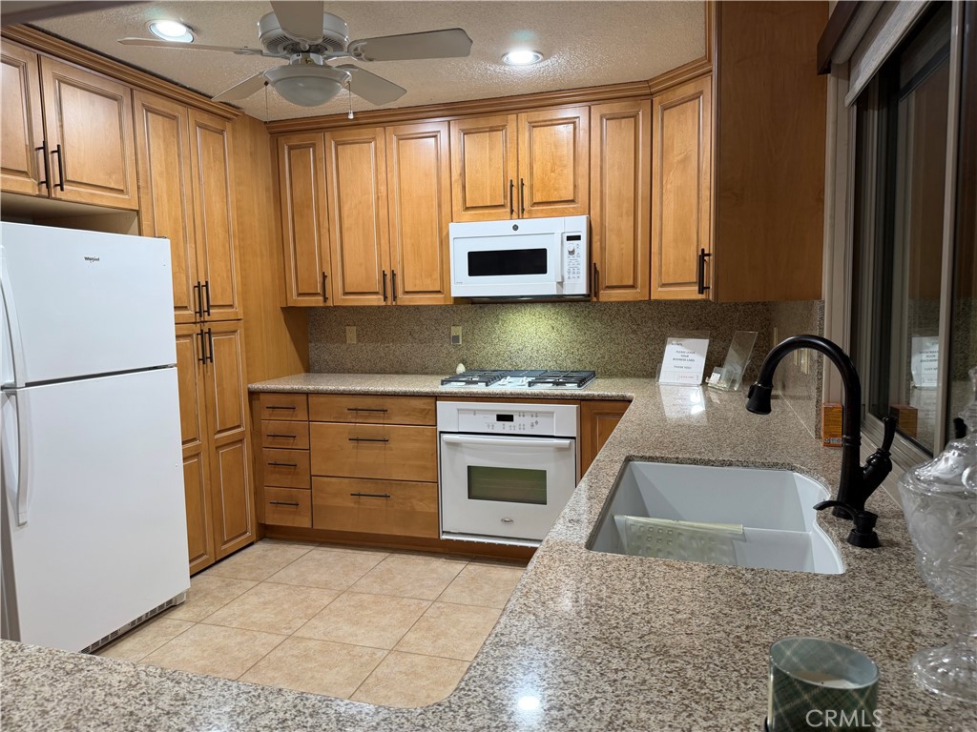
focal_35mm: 24
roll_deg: +0.8
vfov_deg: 56.8
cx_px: 488
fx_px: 677
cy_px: 366
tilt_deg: -6.2
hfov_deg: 71.6
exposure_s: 1/60
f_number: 1.78
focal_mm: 6.76
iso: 125
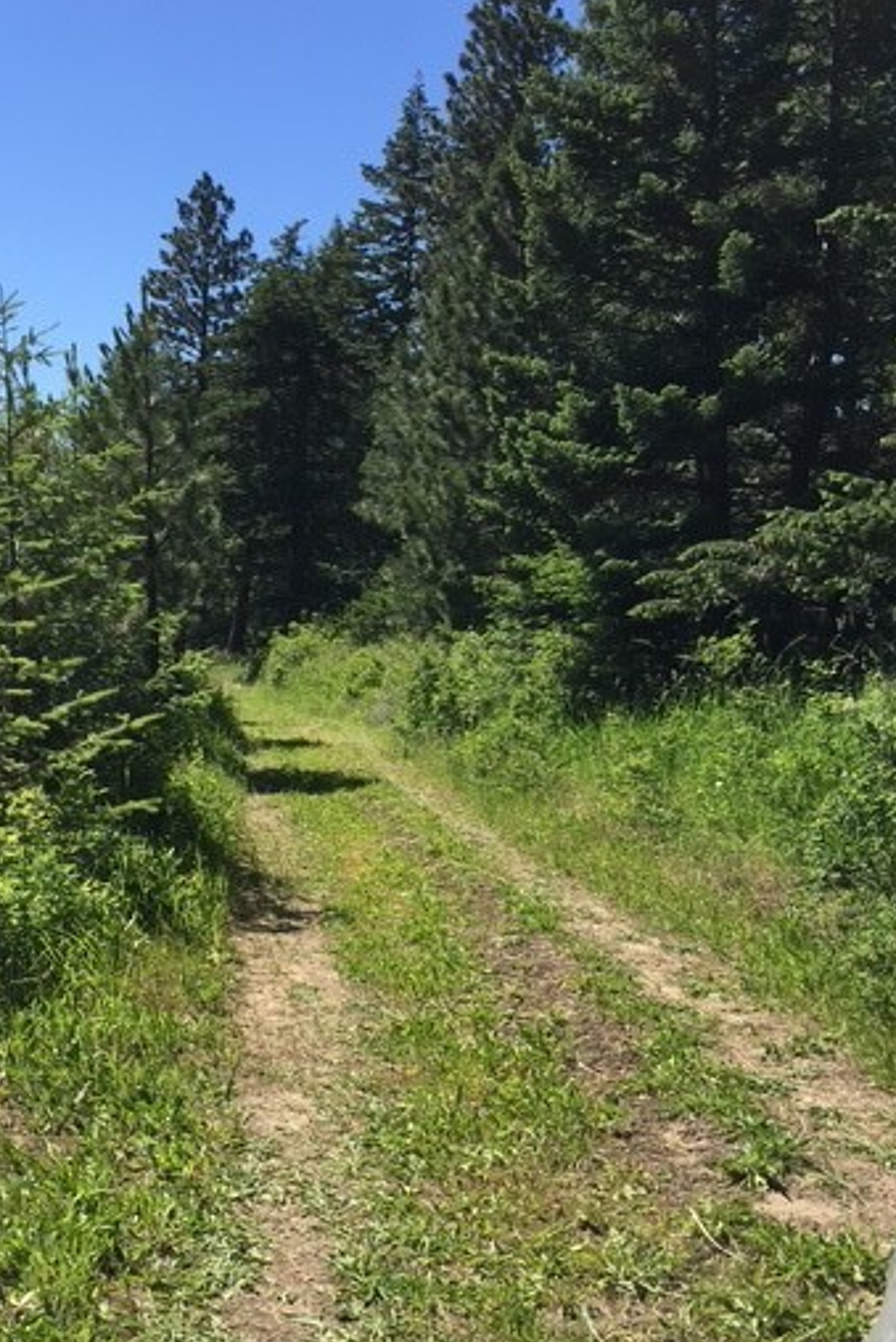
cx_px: 278
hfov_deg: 34.6
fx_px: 1418
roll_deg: -1.2
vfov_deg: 50.5
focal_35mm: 38
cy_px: 758
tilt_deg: -7.0
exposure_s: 1/1582
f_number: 2.2
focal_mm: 4.15
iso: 32
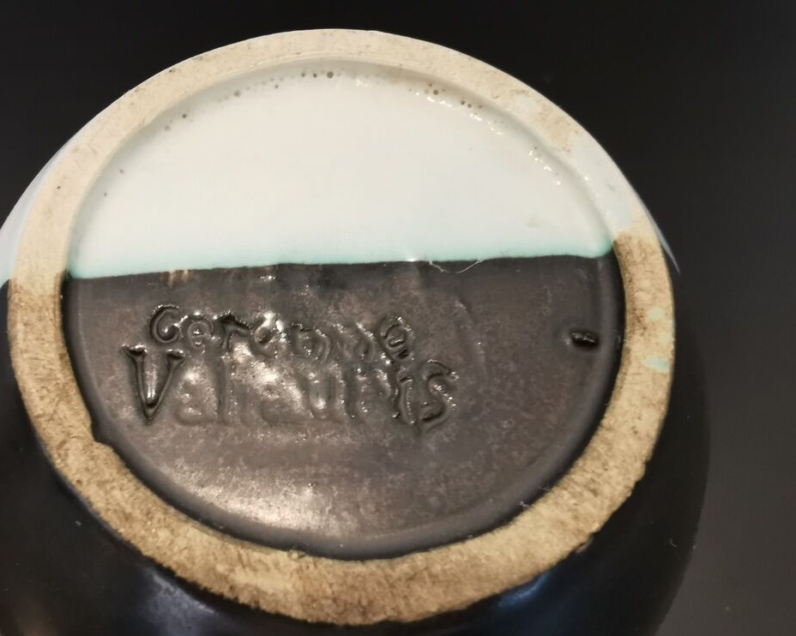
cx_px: 378
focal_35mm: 28
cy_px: 328
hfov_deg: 62.2
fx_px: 660
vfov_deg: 51.5
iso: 320
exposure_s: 1/33.3
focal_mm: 2.26
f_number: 2.2
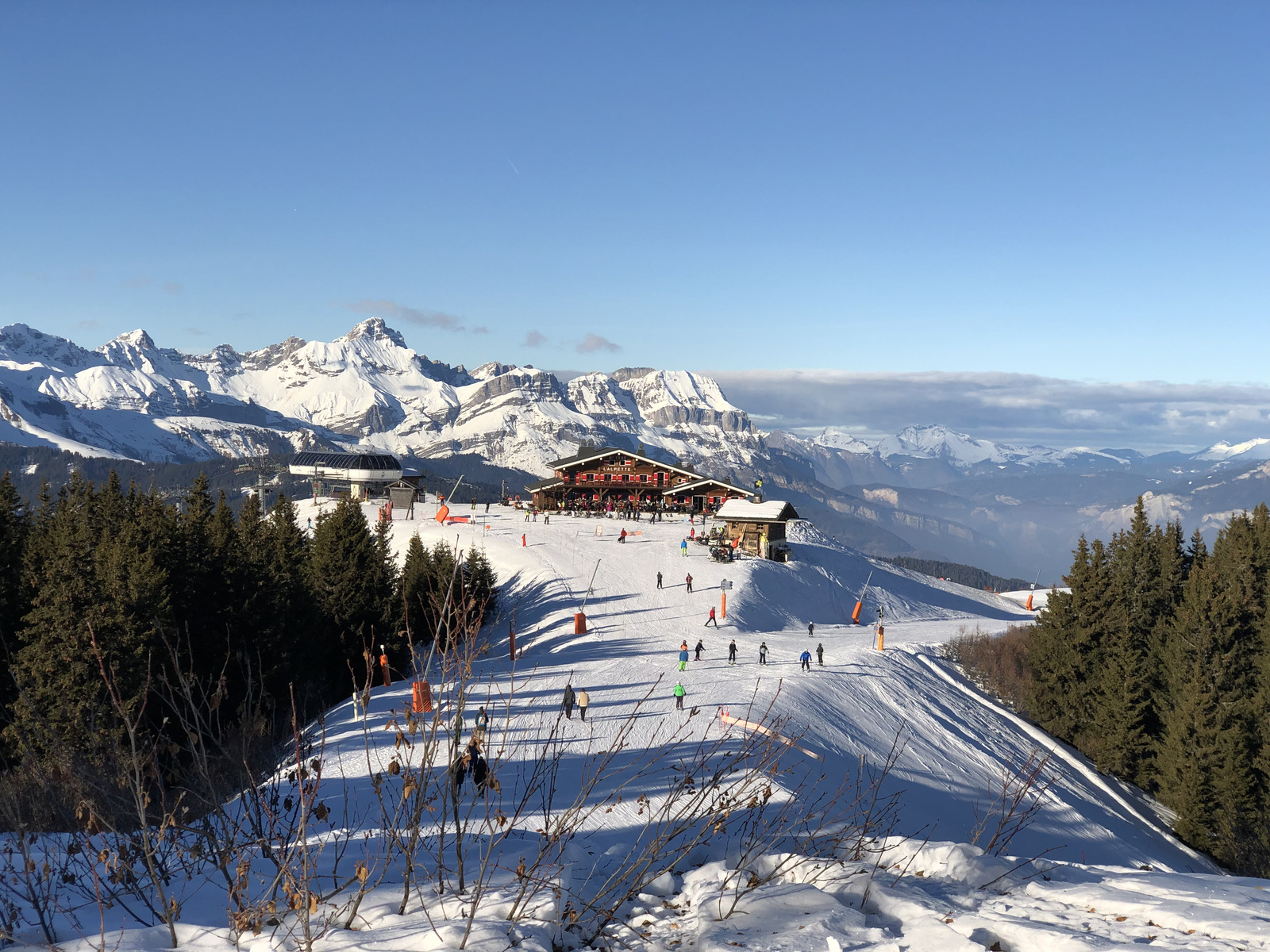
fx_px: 1908
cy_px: 476
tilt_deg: -1.5
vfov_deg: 28.0
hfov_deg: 36.8
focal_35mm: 52
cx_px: 635
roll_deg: -0.9
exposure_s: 1/1675
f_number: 2.4
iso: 16
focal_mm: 6
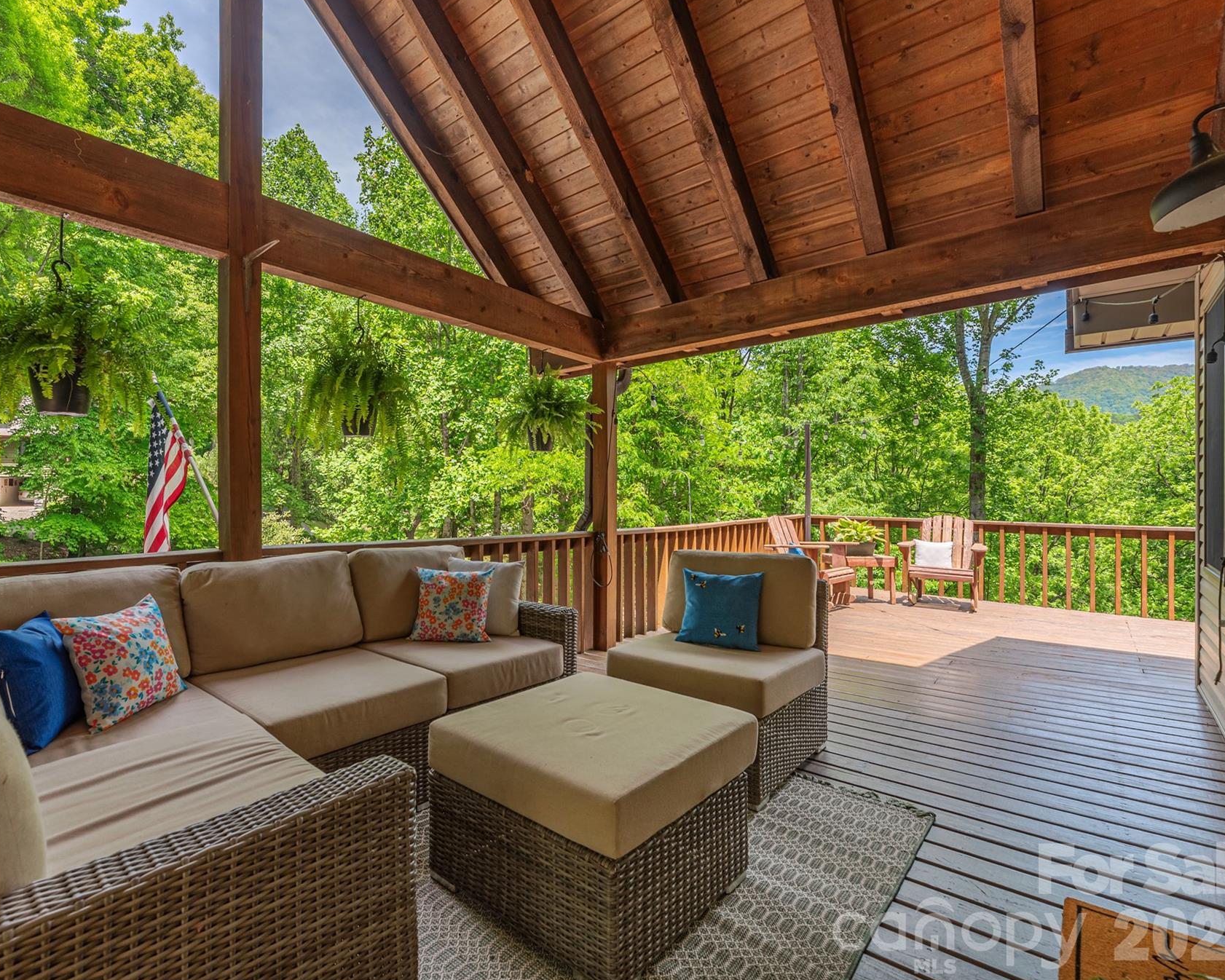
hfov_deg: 92.5
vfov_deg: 80.4
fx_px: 580
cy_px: 489
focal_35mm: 16
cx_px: 525
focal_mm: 14
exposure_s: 1/640
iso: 320
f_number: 8
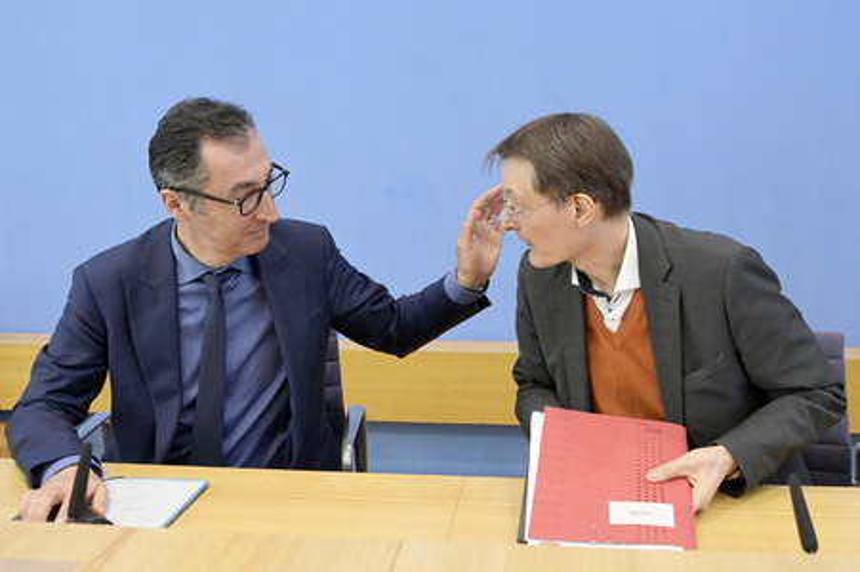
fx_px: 812
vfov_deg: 38.8
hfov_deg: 55.8
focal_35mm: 34
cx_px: 430
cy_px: 286
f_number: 5
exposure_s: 1/640
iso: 3200
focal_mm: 34
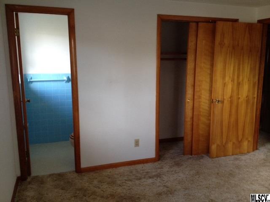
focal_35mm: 35
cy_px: 101
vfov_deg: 40.7
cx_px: 135
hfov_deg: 52.6
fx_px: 273
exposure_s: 1/20
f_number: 2.4
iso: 160
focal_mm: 4.28
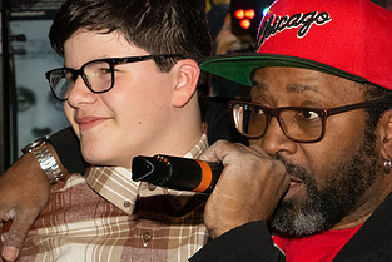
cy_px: 73
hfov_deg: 9.9
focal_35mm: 208
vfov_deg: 6.6
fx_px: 2266
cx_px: 135
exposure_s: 1/160
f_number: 9
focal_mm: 62
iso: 4000
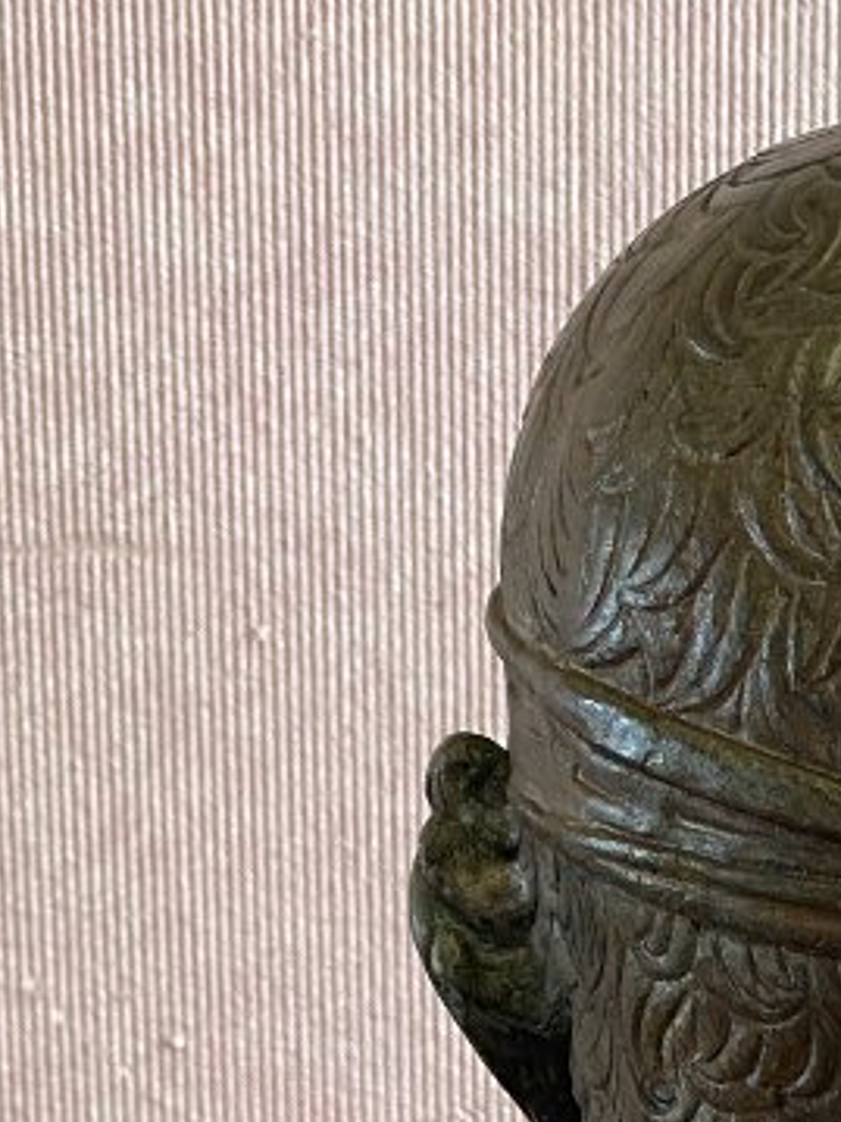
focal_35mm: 87
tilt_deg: -11.6
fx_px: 2820
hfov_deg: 16.6
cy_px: 1766
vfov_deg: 19.2
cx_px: 816
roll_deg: -0.6
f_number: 1.8
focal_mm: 4.25
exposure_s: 1/50
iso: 125
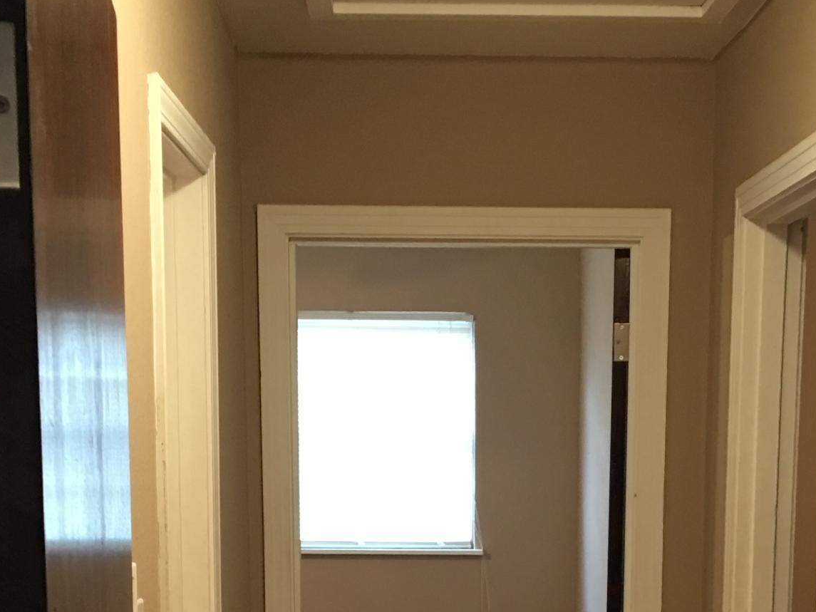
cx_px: 512
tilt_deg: -9.3
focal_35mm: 76
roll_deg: -0.1
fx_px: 1792
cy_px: 730
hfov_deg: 25.6
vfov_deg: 18.4
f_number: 2.2
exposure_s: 1/15
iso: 64
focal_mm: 4.15
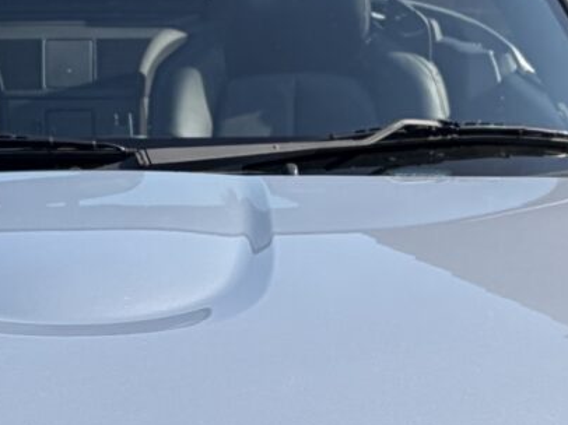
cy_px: 253
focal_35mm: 164
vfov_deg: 9.0
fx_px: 2689
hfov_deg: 12.0
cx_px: 125
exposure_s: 1/2451
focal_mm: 5.96
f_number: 1.6
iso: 50
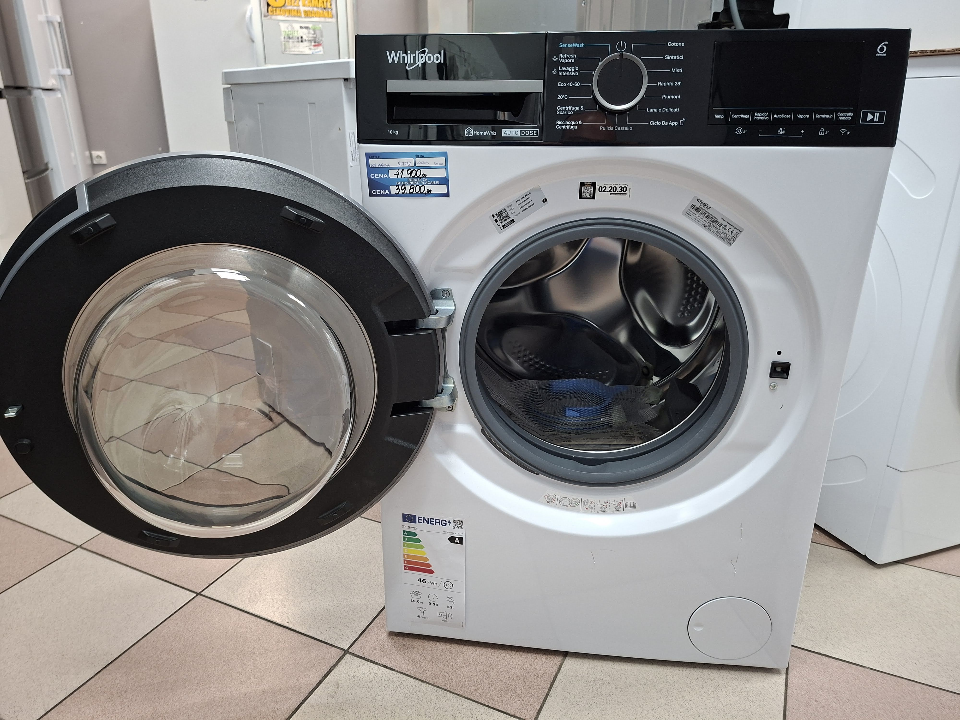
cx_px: 480
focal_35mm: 23
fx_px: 638
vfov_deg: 58.9
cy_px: 360
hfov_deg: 73.9
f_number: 1.8
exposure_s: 1/33
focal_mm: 5.54
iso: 320
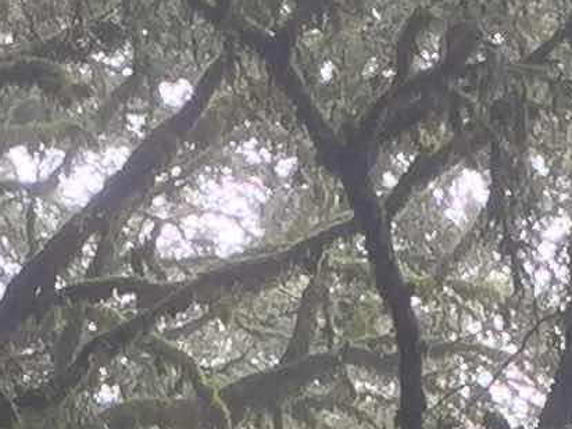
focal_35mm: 230
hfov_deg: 8.6
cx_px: 154
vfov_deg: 6.0
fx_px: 3801
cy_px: 1208
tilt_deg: +2.2
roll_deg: +2.7
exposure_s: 1/60
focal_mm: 4.15
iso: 40
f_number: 2.2
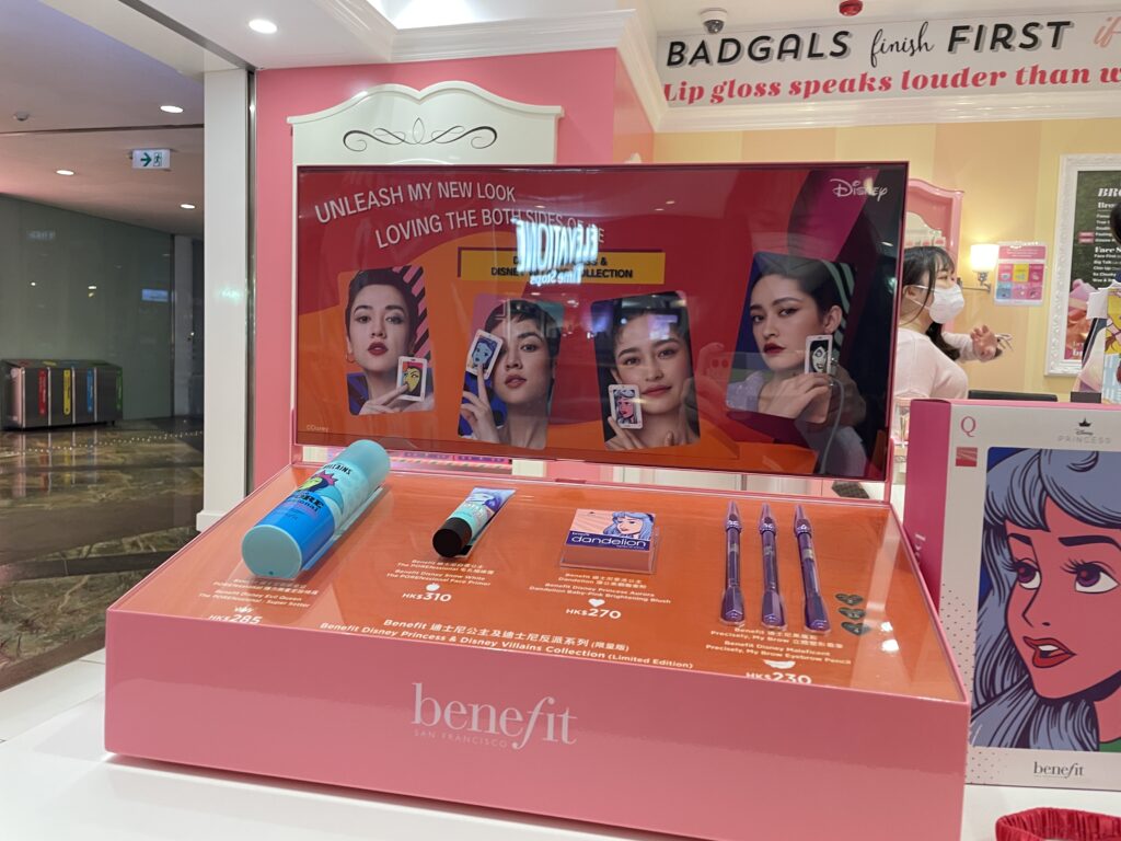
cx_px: 560
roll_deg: -2.2
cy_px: 420
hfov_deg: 67.3
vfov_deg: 53.1
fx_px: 842
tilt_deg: -2.7
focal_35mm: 26
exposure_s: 1/50
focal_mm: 4.2
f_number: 1.6
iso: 100
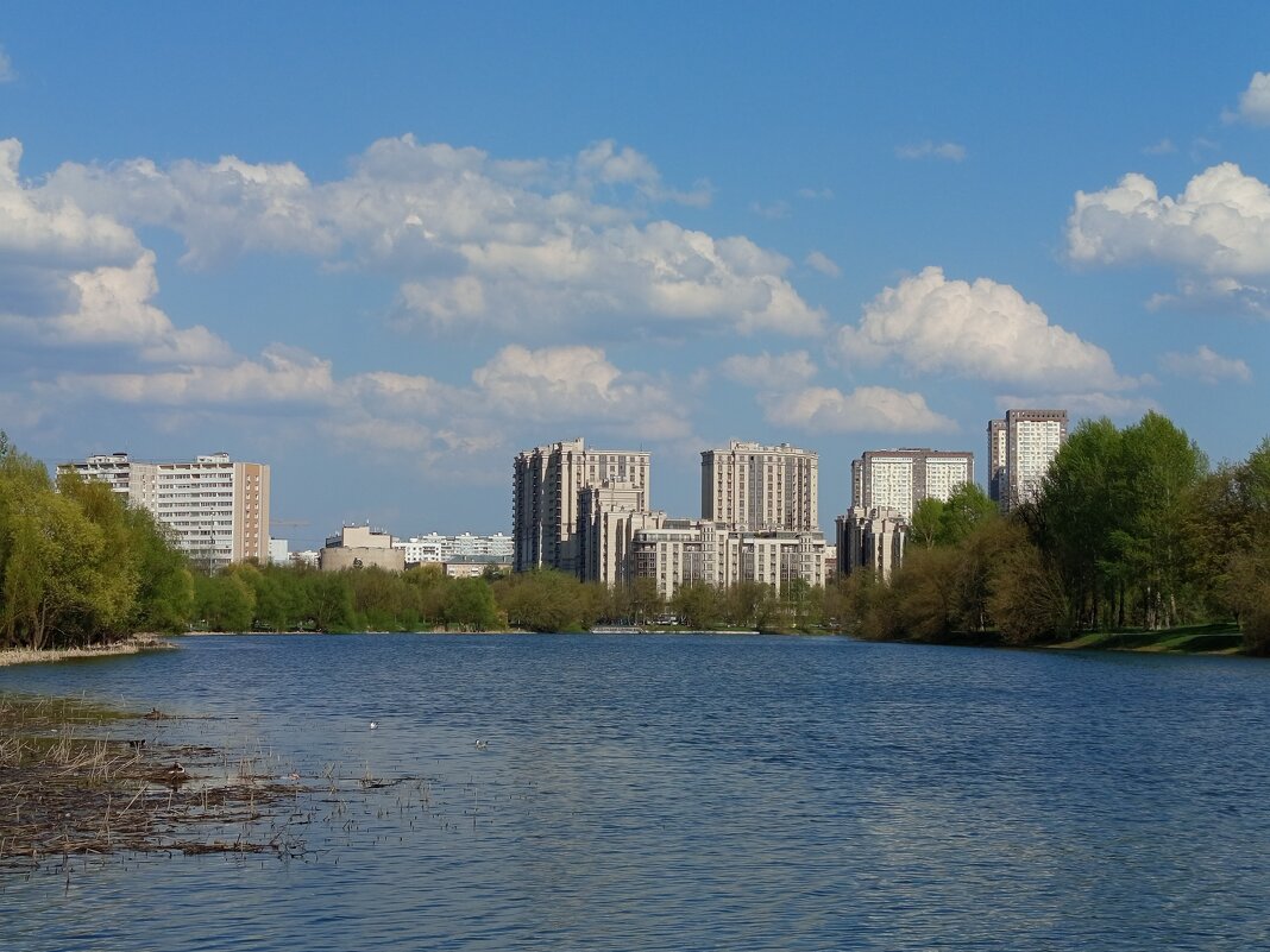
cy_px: 476
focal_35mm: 24
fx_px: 881
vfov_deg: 56.8
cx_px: 635
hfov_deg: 71.6
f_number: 1.7
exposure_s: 1/1389
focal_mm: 5.24
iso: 51
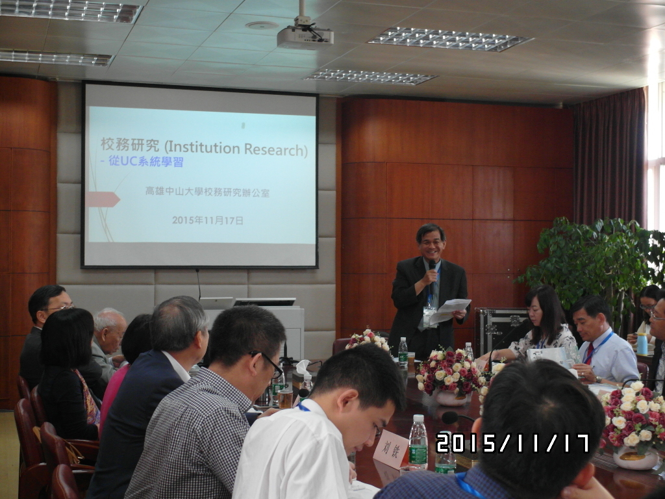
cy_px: 250
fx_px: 1037
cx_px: 332
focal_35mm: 54
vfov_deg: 27.0
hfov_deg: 35.5
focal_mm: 11.6
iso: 400
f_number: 2.6
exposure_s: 1/30
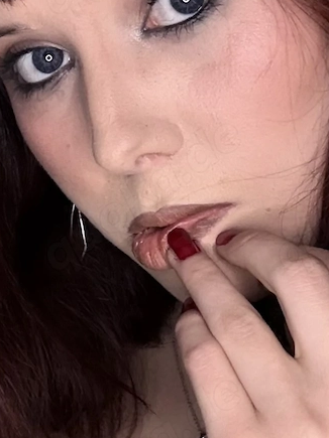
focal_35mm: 92
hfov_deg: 15.9
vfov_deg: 21.3
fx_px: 1166
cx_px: 31
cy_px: 247
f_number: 1.9
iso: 320
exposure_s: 1/44
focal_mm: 2.69
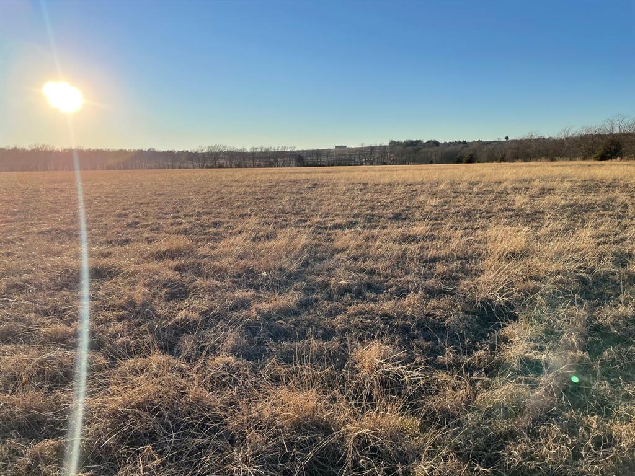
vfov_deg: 53.1
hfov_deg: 67.3
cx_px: 318
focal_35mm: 26
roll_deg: +2.1
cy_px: 238
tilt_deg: -8.3
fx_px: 477
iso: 32
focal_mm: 4.2
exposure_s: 1/3125
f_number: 1.6
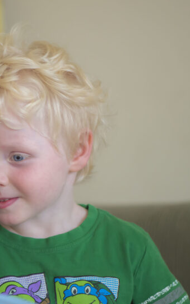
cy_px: 156
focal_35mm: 196
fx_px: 1623
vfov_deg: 10.7
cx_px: 22
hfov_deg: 6.7
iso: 1600
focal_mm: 105
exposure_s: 1/160
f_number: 3
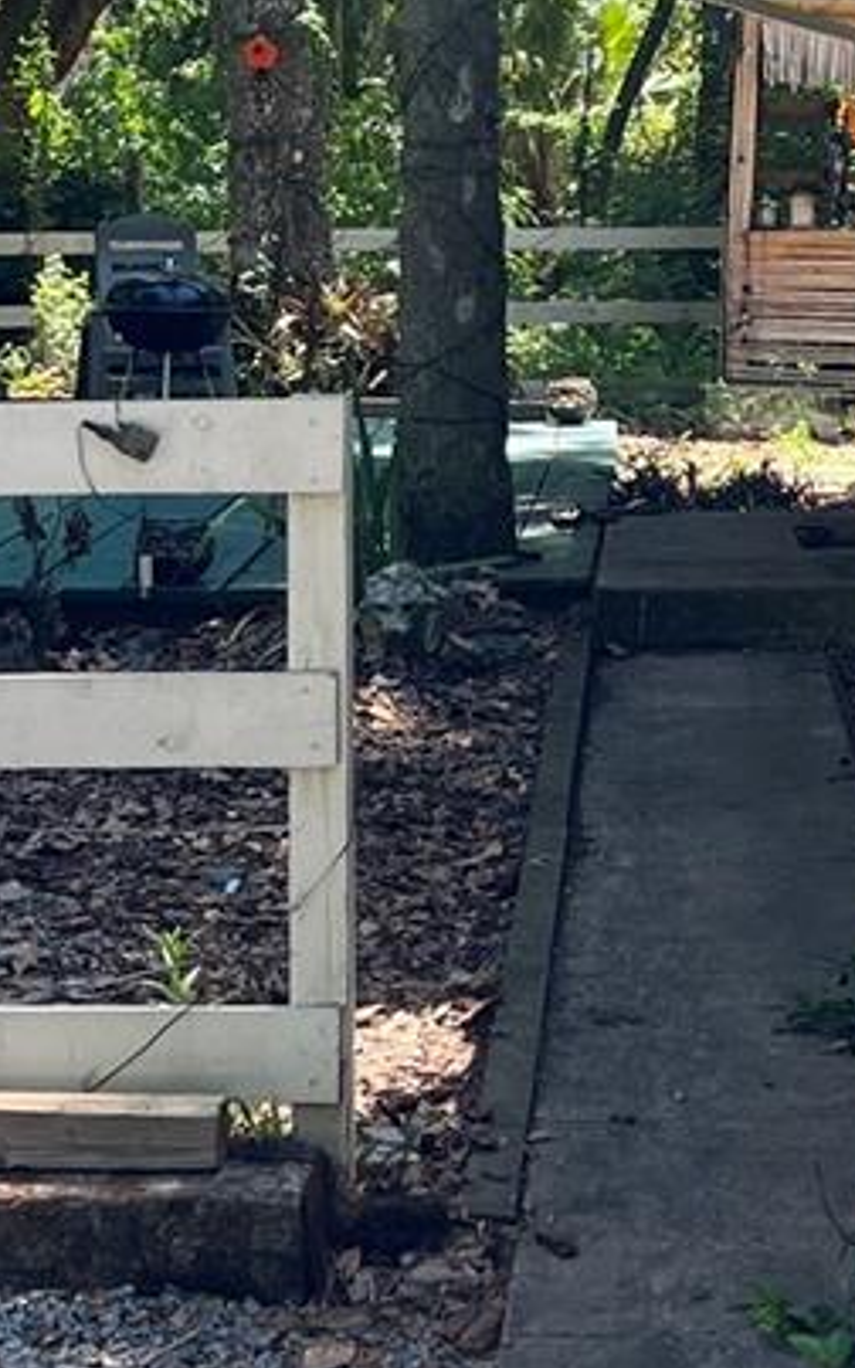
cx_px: 641
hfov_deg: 15.9
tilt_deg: -2.7
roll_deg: +0.2
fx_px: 3056
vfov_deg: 24.8
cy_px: 268
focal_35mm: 82
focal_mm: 5.7
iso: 50
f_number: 1.5
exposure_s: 1/567
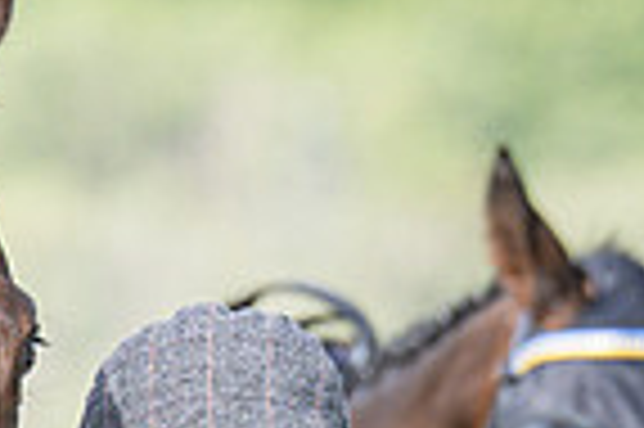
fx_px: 27928
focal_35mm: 1563
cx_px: -508
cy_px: 635
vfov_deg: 0.9
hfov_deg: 1.3
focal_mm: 200
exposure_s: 1/1000
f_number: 4.5
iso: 200
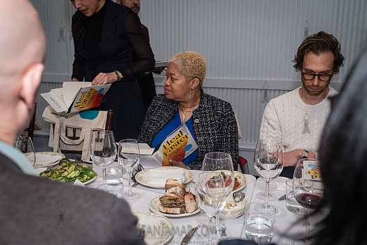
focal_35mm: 37
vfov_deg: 36.3
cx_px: 179
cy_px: 122
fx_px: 374
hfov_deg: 52.3
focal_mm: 35
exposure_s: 1/320
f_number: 4.5
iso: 6400
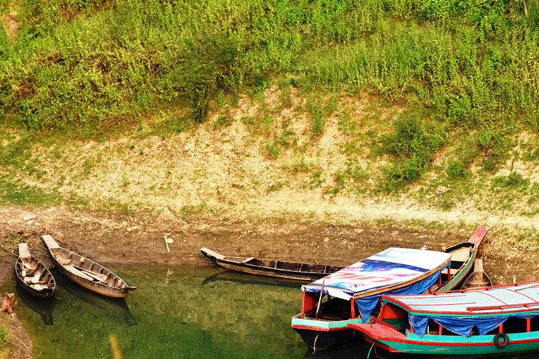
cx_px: 341
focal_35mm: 525
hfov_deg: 3.9
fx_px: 7860
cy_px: 340
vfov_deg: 2.6
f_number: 8
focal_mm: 170
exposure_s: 1/250
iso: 280
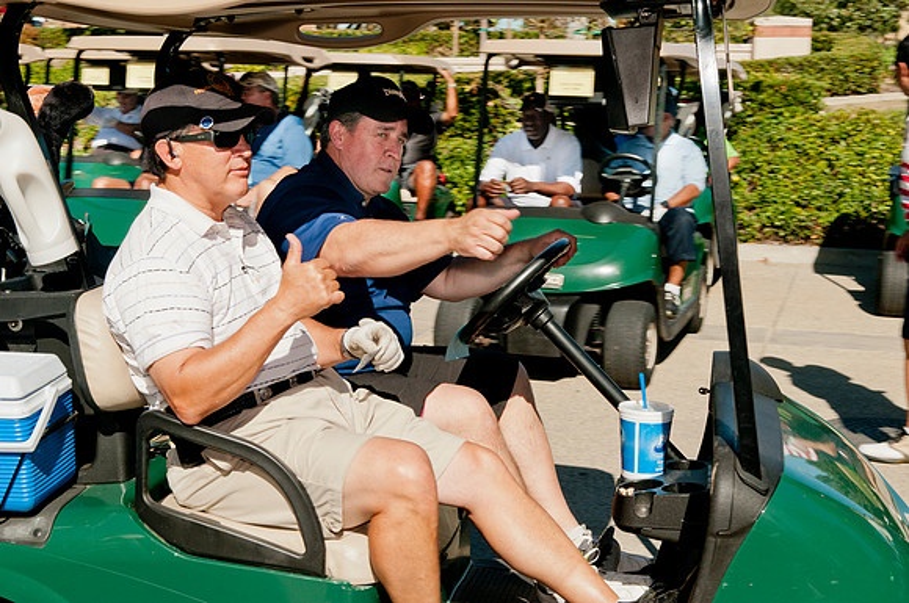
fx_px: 1324
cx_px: 454
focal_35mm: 52
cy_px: 302
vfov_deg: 25.7
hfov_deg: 37.9
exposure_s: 1/250
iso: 400
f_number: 11
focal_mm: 35
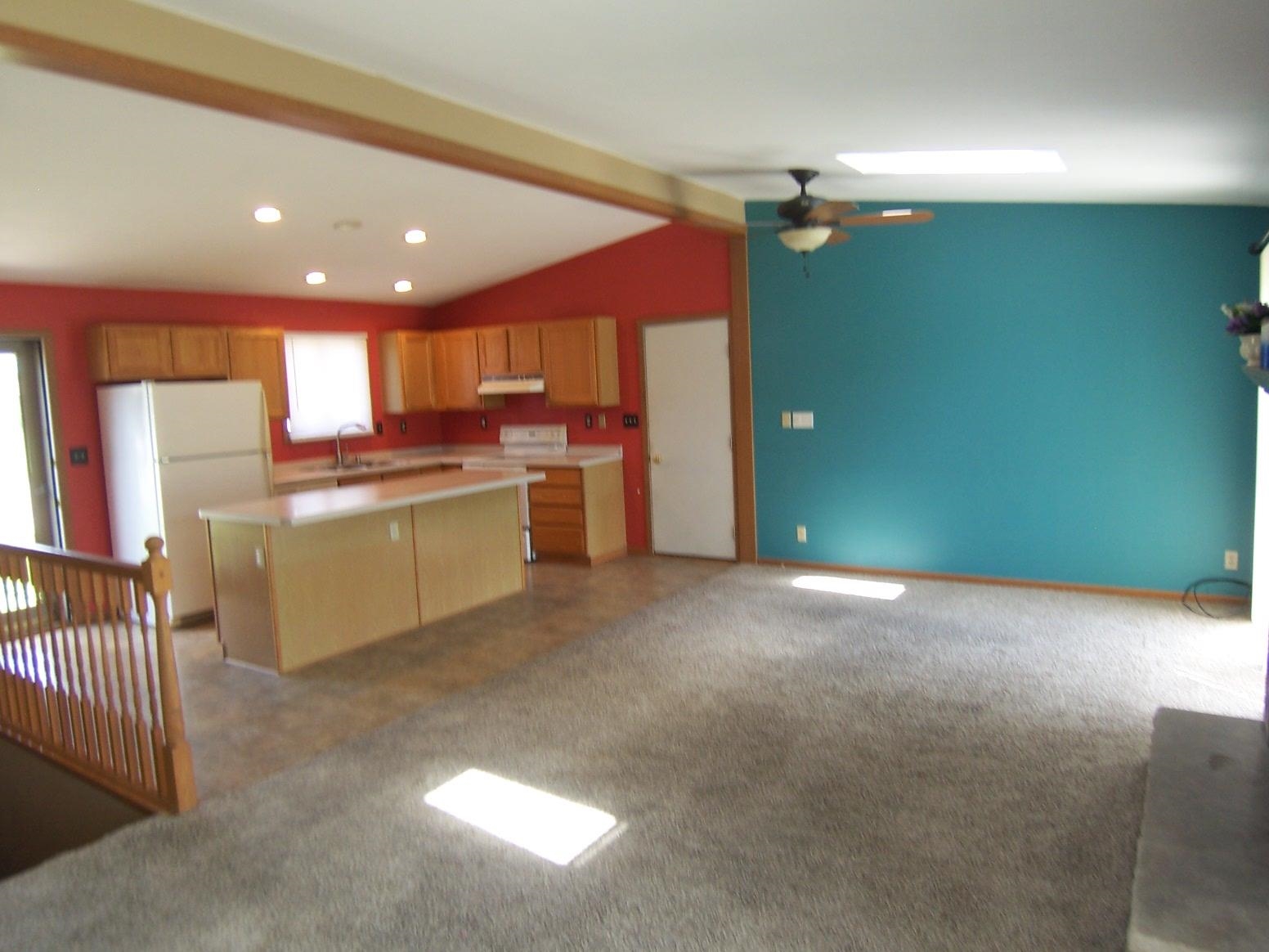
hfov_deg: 73.9
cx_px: 634
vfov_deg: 58.9
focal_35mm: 23
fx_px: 843
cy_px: 476
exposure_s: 1/40
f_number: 2.8
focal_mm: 3.8
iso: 64
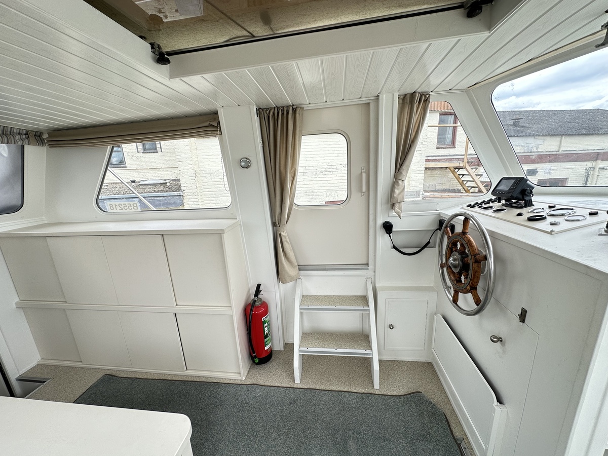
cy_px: 228
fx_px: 246
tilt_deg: -13.5
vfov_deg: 85.7
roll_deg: +2.5
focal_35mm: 14
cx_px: 304
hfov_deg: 102.1
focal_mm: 2.22
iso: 40
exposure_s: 1/218
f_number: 2.2
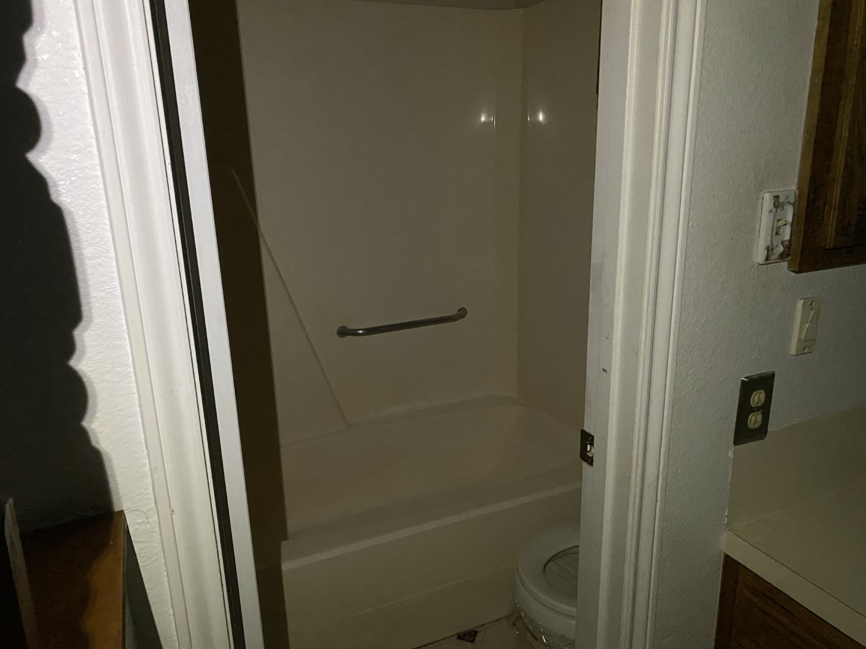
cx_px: 433
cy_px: 324
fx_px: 650
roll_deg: +1.6
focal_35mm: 26
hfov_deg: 67.3
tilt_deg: -17.1
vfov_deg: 53.1
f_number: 1.8
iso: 800
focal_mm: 4.25
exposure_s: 1/30
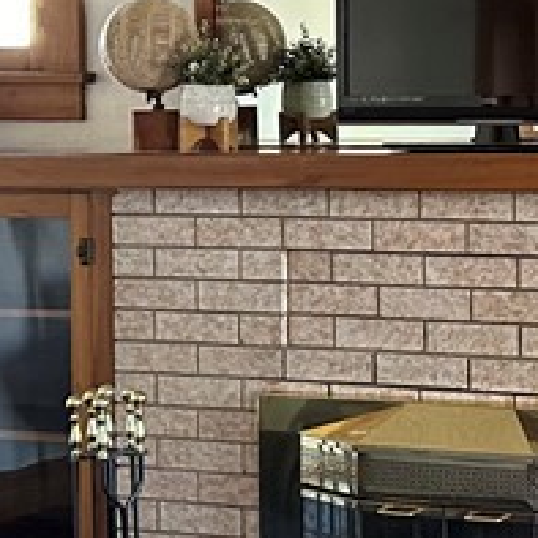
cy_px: 120
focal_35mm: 110
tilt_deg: -1.5
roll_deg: +0.4
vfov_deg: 15.7
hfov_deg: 15.2
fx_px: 1934
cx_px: 672
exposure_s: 1/60
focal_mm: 6.86
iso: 400
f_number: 1.78
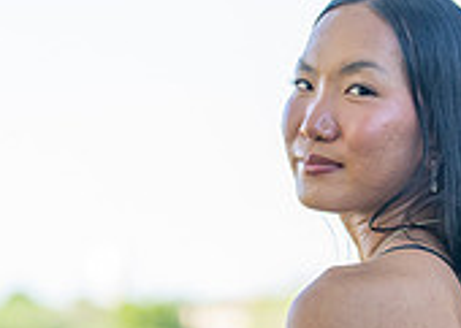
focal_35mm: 181
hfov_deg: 11.1
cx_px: 322
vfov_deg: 7.8
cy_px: 471
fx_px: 2367
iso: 160
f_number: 1.8
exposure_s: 1/1000
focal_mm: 50
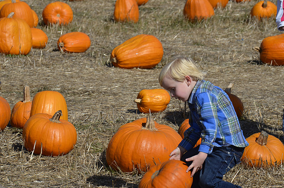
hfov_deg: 10.6
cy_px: 94
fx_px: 1531
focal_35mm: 195
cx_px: 140
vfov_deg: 7.0
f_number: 9
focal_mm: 125
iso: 100
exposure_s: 1/320
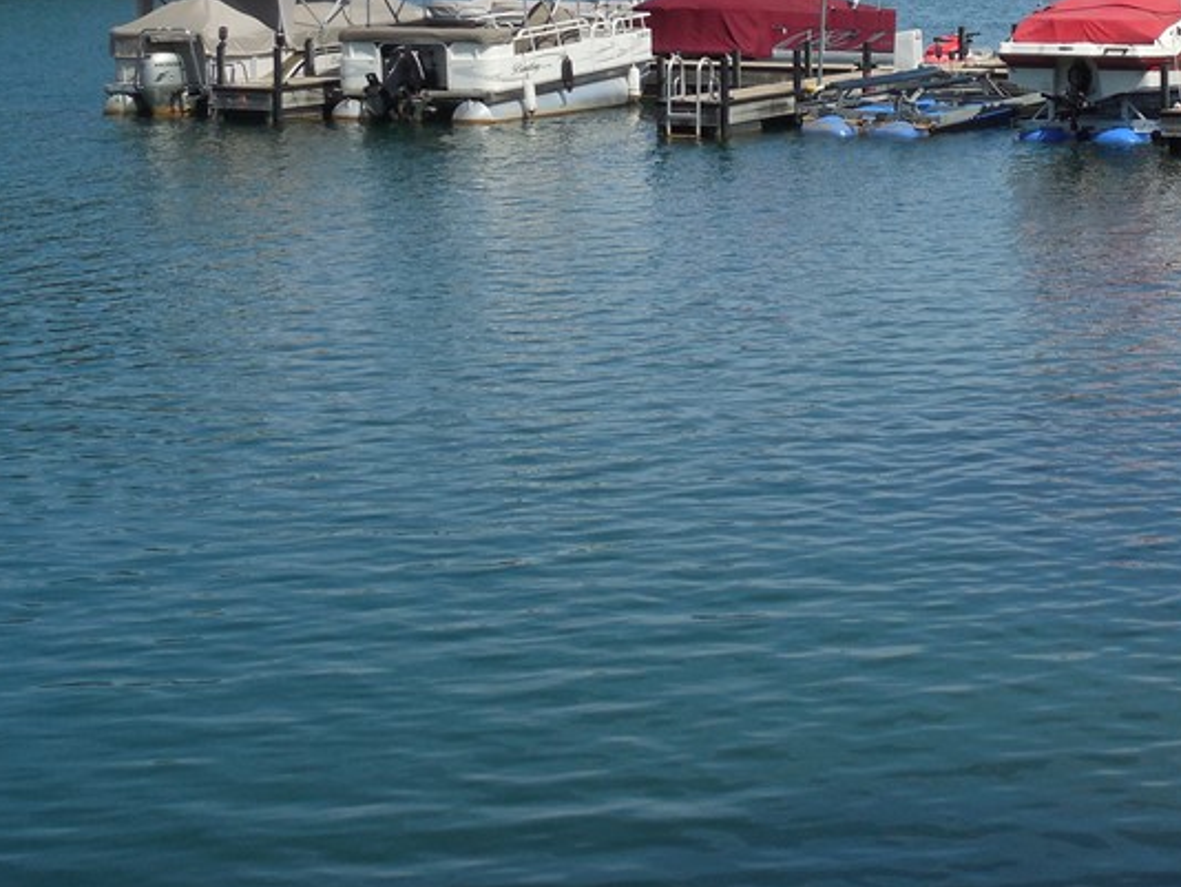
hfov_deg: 21.1
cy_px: 128
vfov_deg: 15.9
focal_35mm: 92
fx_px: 3140
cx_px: 893
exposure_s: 1/1250
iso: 125
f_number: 4
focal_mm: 8.7
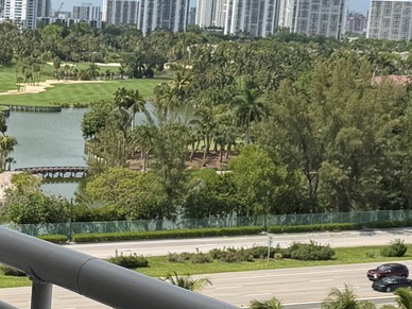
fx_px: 1178
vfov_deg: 14.9
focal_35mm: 99
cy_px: 208
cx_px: -3
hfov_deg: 19.3
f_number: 1.78
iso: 80
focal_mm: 6.76
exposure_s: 1/5319
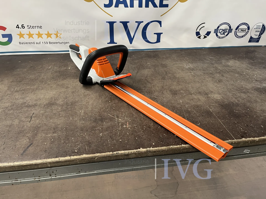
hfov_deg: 67.3
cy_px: 100
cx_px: 133
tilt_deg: -29.1
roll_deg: -1.1
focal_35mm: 26
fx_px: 200
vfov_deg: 53.1
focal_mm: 5.1
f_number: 1.6
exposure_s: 1/95
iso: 125
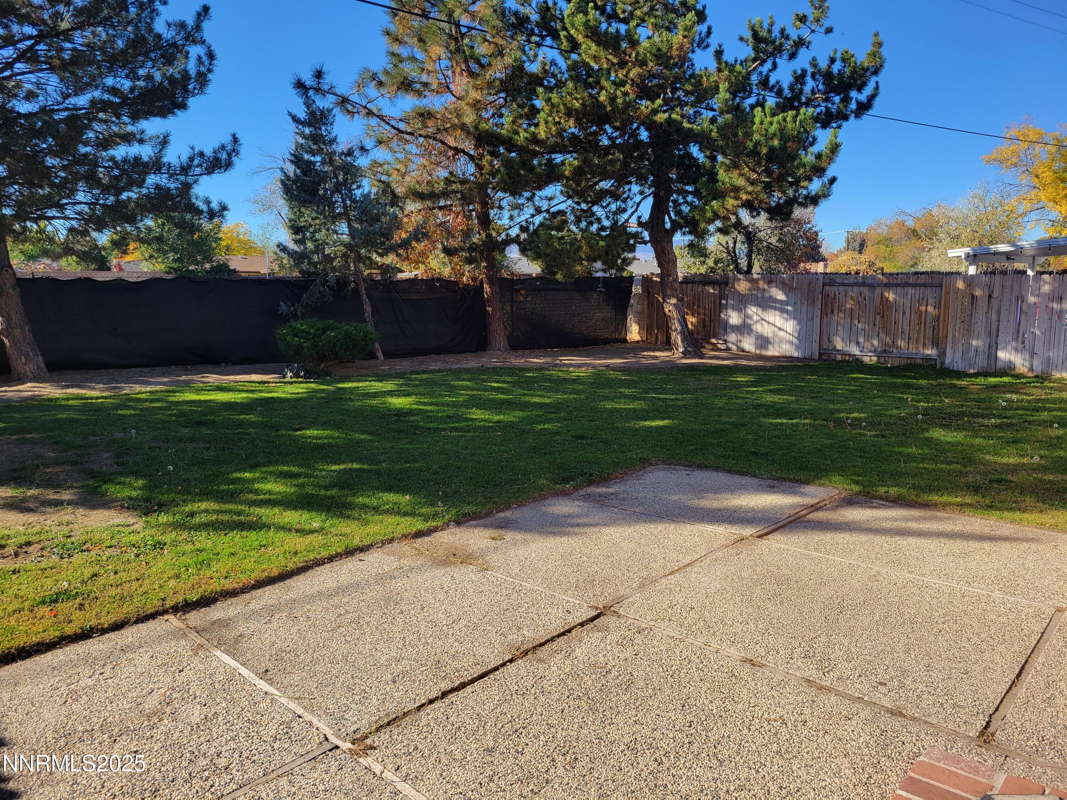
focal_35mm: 26
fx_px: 801
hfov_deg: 67.3
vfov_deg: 53.1
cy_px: 400
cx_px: 534
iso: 40
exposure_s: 1/1212
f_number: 1.8
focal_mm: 5.4
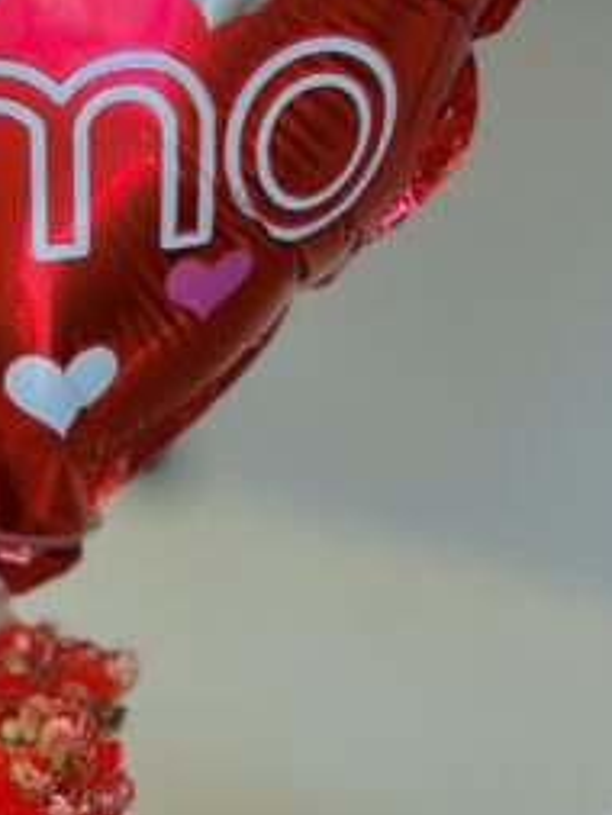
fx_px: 4569
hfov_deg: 7.6
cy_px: 892
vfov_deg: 10.1
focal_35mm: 194
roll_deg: -0.6
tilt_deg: -15.3
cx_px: -171
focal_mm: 6.86
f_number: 1.78
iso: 80
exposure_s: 1/60
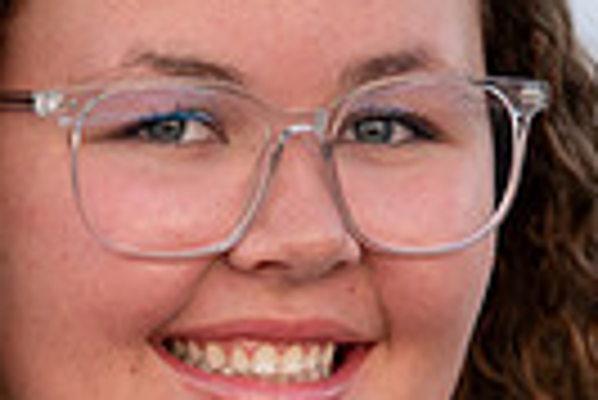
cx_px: 220
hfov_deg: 2.9
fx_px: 11624
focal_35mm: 699
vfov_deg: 2.0
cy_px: 384
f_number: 2.8
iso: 250
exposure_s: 1/100
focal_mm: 160
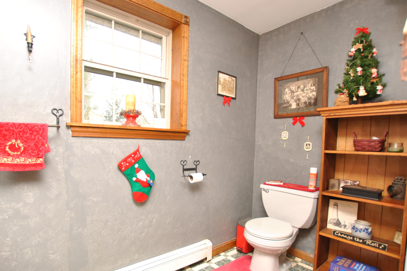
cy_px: 161
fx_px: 203
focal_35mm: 18
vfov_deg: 66.8
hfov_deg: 89.1
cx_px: 167
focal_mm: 10
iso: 200
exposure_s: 1/60
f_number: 4
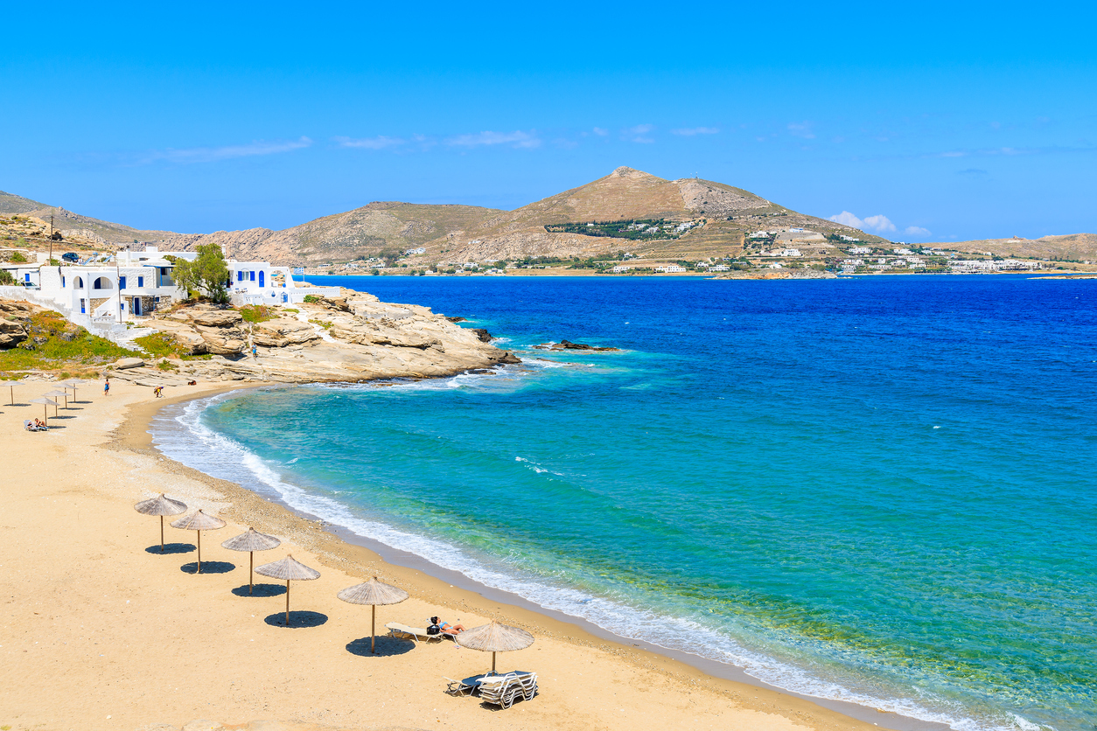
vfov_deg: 35.1
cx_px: 548
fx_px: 1158
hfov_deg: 50.7
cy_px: 366
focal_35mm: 38
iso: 100
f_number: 11
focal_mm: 38
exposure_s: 1/160
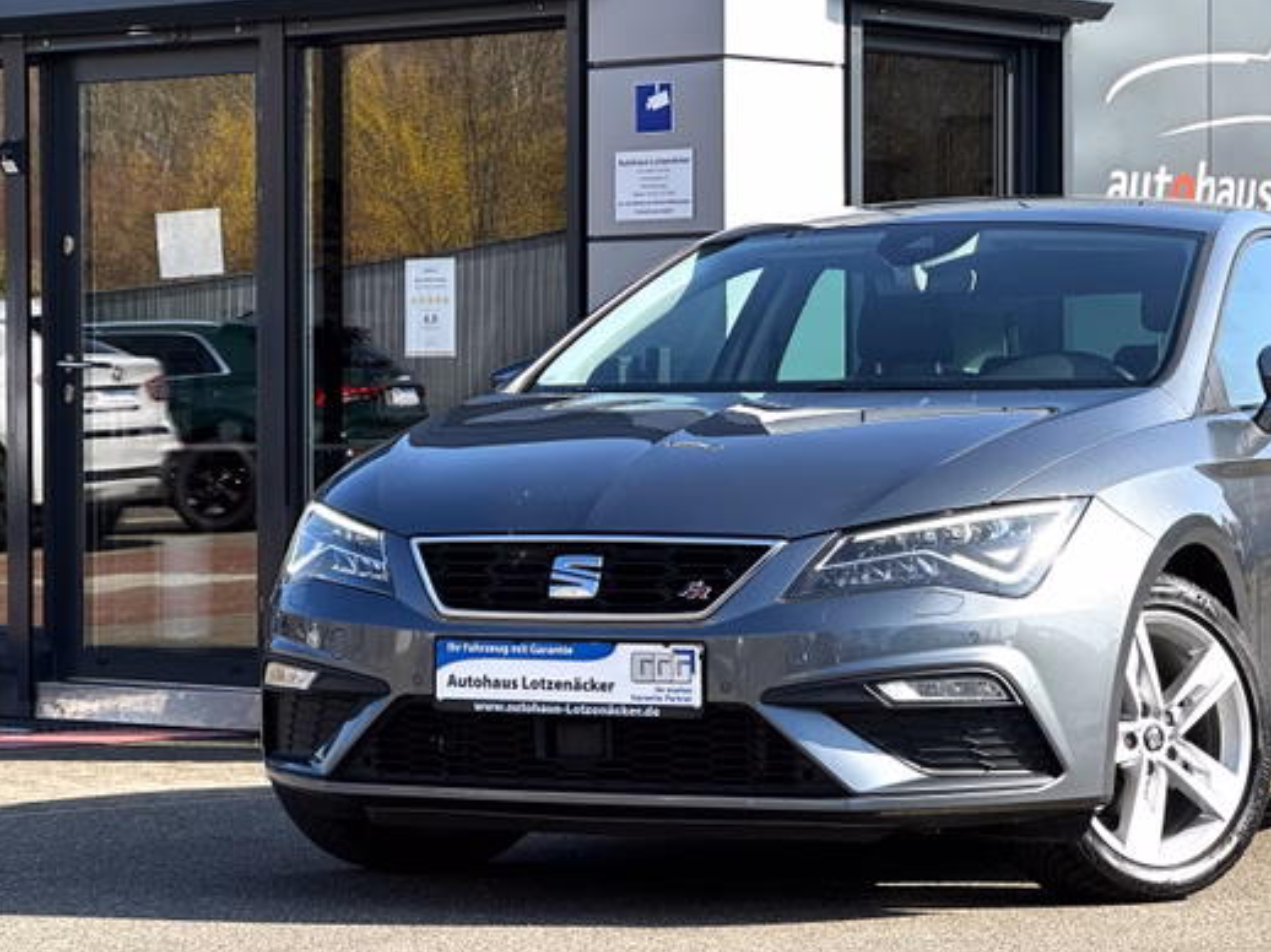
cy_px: 555
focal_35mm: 119
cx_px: 783
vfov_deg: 12.4
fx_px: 4367
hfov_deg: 16.5
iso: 32
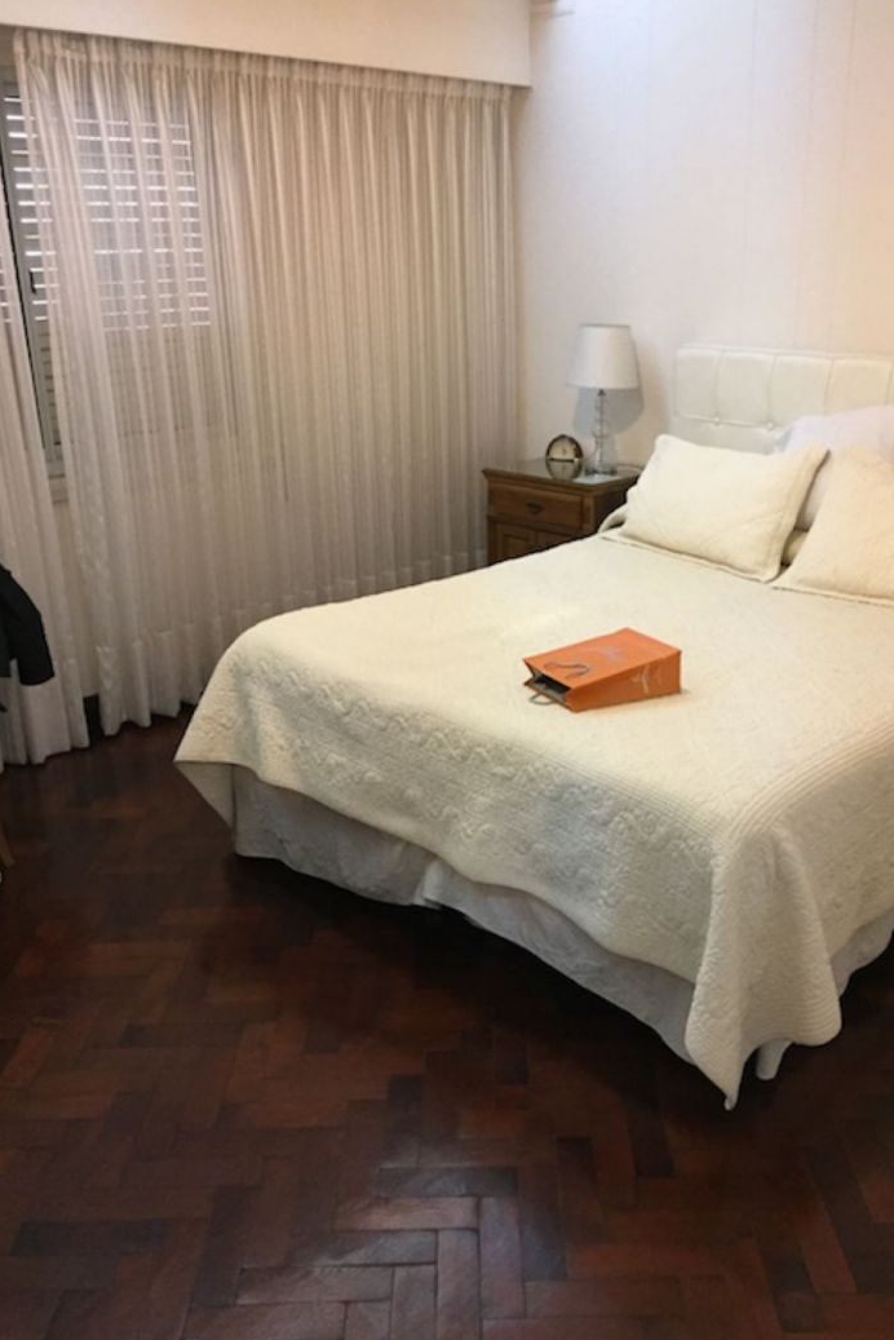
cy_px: 653
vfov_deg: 60.3
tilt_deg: -19.2
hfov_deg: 42.3
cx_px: 504
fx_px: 1154
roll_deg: +1.0
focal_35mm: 31
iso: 250
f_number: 2.2
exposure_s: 1/20
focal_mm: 4.15
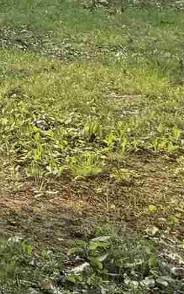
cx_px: -502
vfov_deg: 11.4
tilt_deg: -2.1
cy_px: -181
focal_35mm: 174
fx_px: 1395
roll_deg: -3.7
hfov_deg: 6.4
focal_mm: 6.76
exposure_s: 1/1018
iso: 80
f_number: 1.78
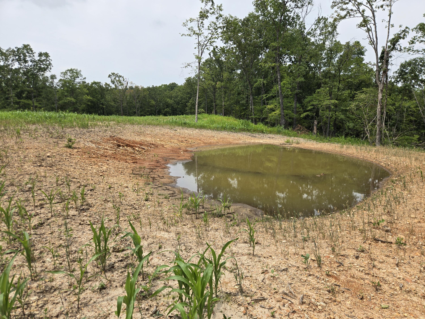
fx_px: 282
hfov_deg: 73.9
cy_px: 160
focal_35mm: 23
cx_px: 212
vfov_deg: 58.9
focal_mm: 5.4
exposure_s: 1/1422
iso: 25
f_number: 1.8
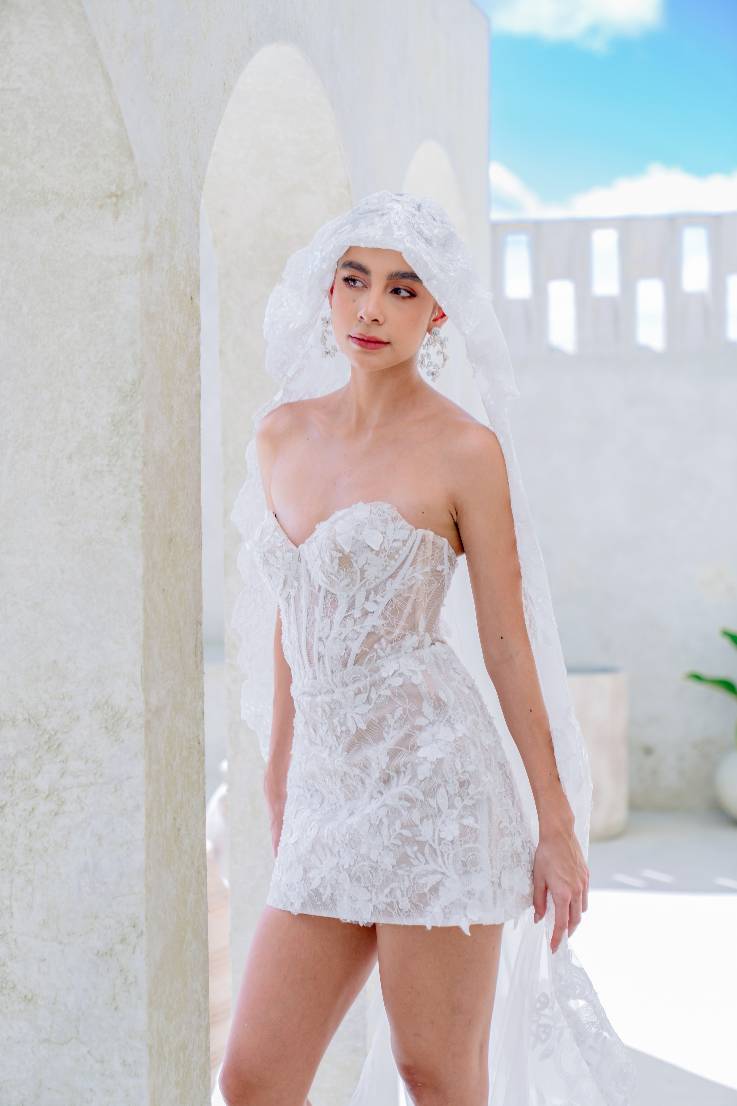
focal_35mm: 69
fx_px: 2119
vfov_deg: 29.2
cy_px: 553
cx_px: 368
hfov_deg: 19.7
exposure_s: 1/400
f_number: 2.8
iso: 100
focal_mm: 69
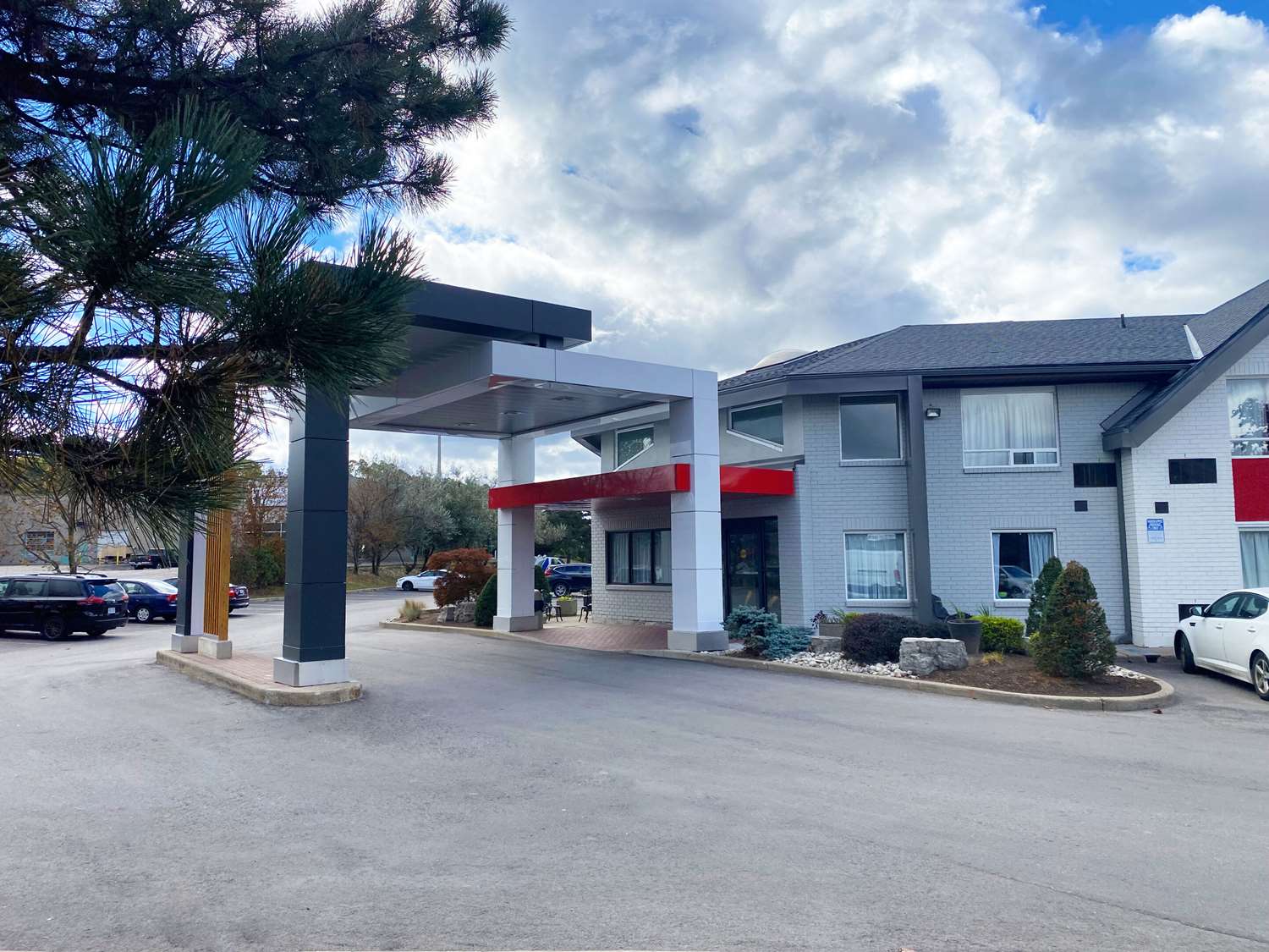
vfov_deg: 53.1
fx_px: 953
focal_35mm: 26
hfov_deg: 67.3
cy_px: 476
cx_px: 634
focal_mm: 4.25
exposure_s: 1/2625
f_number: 1.8
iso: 32
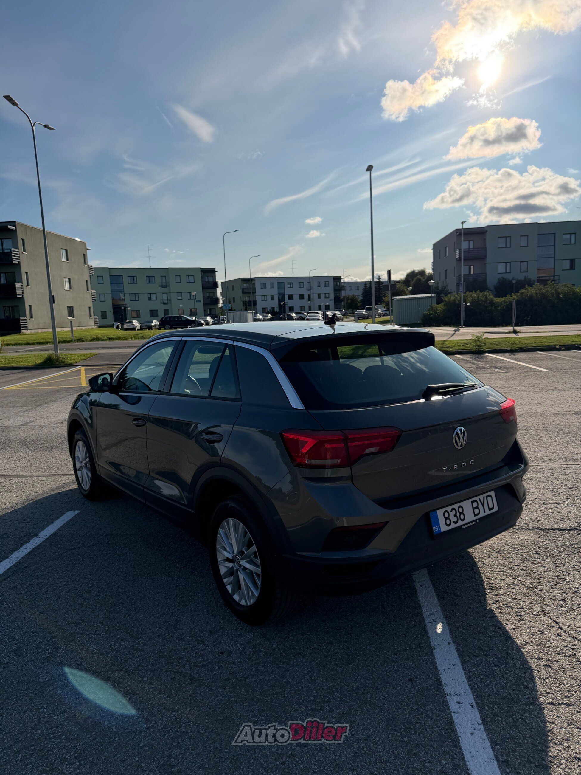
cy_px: 388
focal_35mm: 24
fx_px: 537
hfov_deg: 56.8
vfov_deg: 71.6
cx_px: 290
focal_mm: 6.76
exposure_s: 1/10309
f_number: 1.78
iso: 80
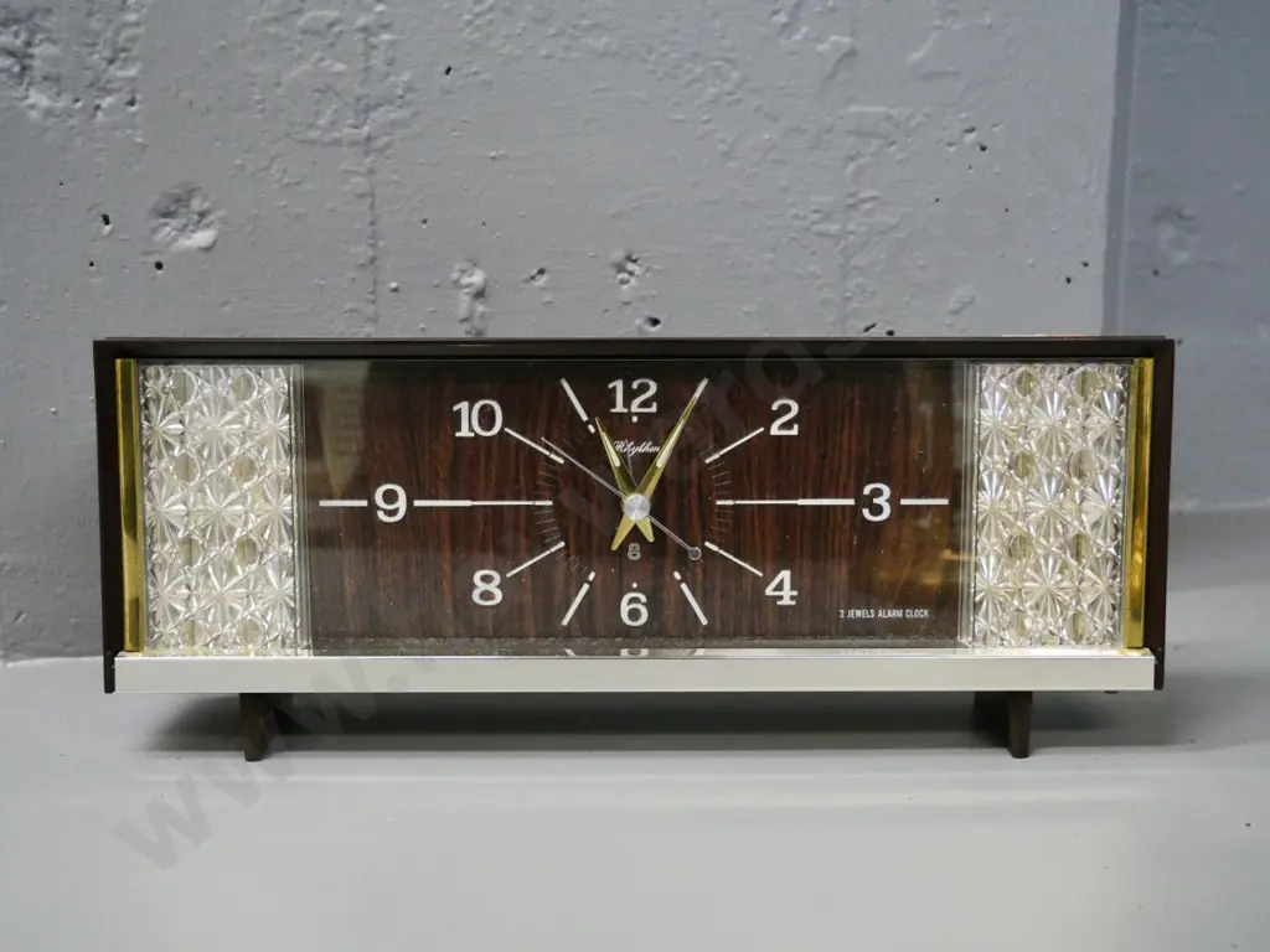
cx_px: 635
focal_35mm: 46
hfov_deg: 41.2
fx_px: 1688
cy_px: 476
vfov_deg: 31.5
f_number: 4.3
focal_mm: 23
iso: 3200
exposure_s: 1/160
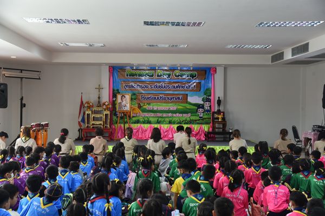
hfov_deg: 34.5
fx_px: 524
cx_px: 162
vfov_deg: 23.4
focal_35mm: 58
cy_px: 108
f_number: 4
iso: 720
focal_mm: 58
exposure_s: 1/60
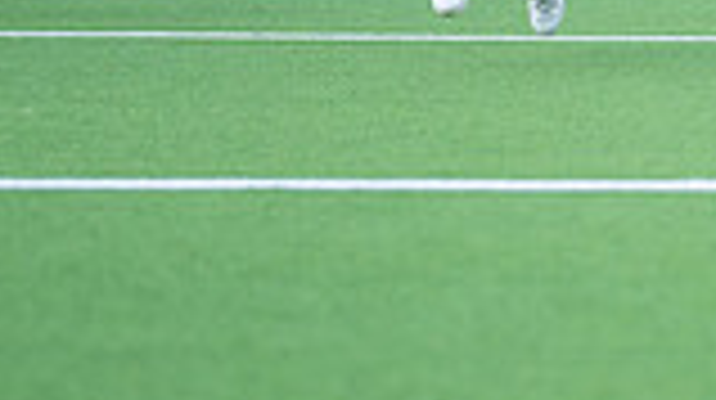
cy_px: -156
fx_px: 5025
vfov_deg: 4.5
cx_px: 980
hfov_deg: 8.0
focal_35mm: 265
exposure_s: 1/1600
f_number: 1.2
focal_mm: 50
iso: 125
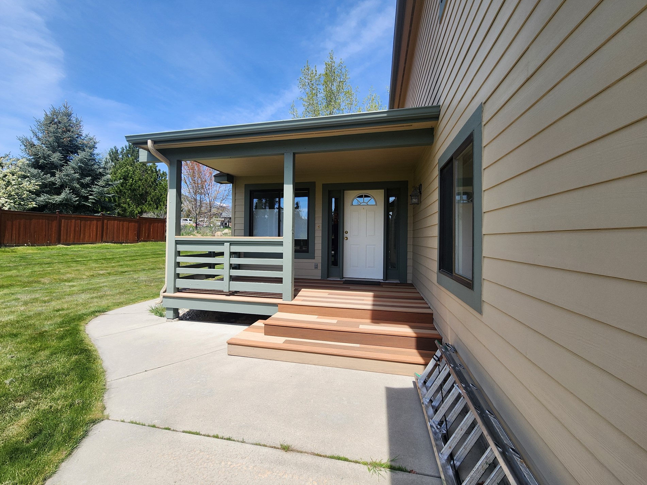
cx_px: 310
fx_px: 262
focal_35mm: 14
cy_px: 236
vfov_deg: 85.6
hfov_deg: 102.0
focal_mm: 2.2
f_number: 2.2
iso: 50
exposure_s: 1/1484
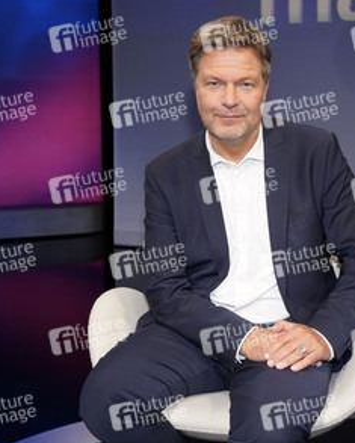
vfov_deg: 38.0
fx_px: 643
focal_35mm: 49
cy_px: 224
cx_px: 259
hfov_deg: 30.5
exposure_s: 1/125
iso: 2000
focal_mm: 34
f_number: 5.6
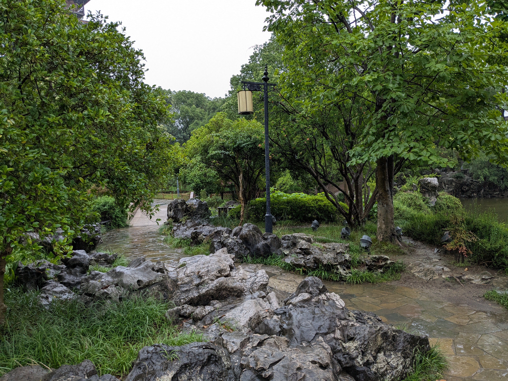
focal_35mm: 27
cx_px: 254
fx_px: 396
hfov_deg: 65.3
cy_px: 190
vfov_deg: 51.4
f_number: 1.73
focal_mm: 4.38
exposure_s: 1/615
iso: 41
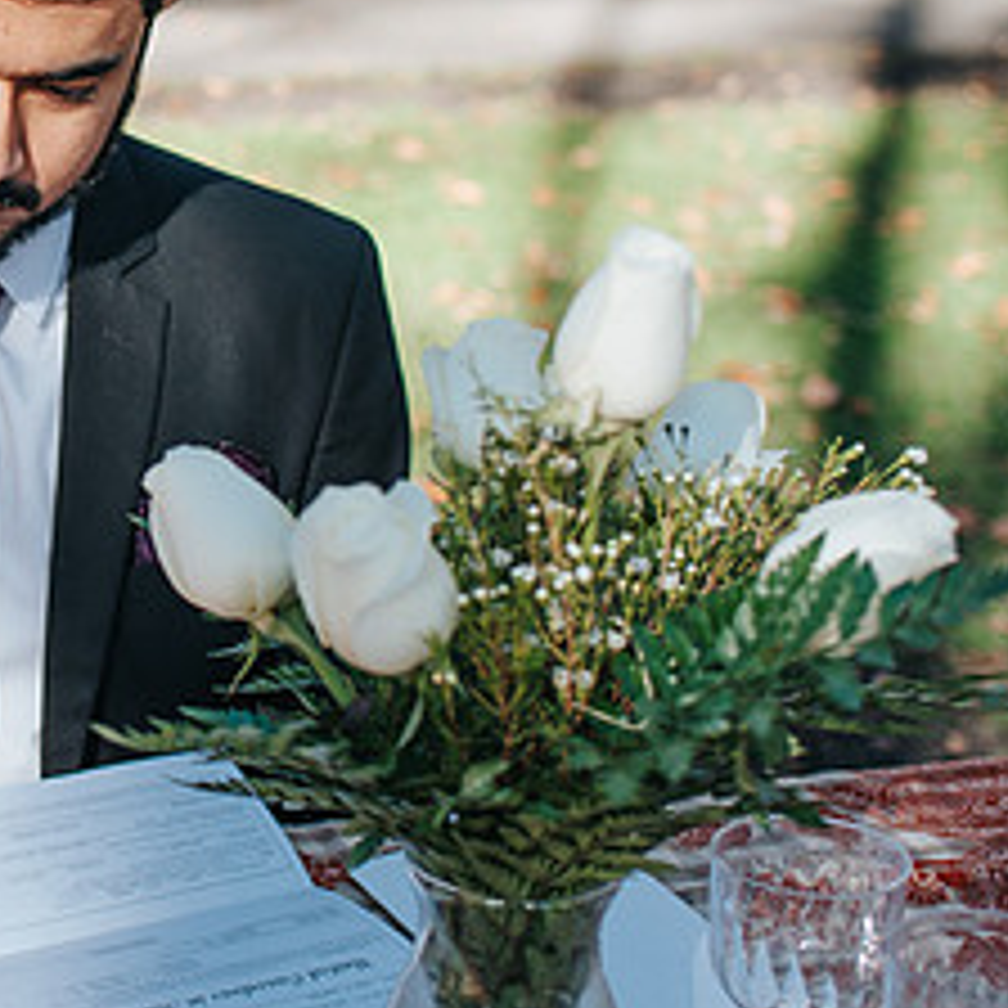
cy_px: 302
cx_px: -137
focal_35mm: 86
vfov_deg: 20.1
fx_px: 2833
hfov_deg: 19.2
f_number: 3.2
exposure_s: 1/640
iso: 140
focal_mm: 35
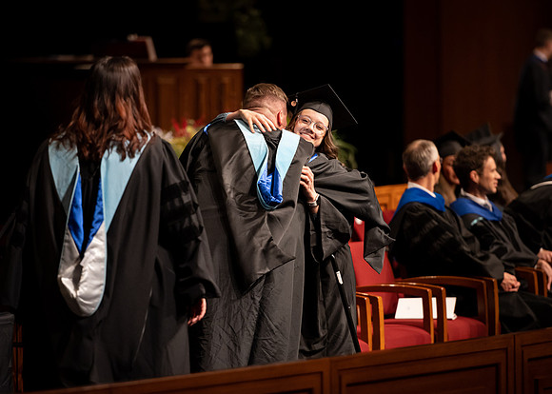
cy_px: 224
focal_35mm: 255
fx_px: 3999
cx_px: 272
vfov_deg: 5.6
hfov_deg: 7.9
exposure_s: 1/200
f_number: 2.8
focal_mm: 200
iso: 1250
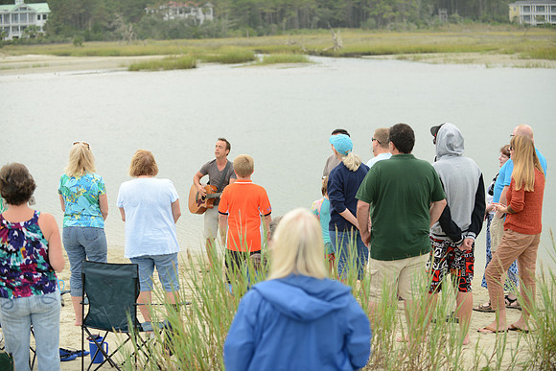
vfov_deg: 19.5
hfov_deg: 28.8
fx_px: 1081
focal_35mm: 70
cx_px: 278
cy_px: 186
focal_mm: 70
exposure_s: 1/1000
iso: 400
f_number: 2.8
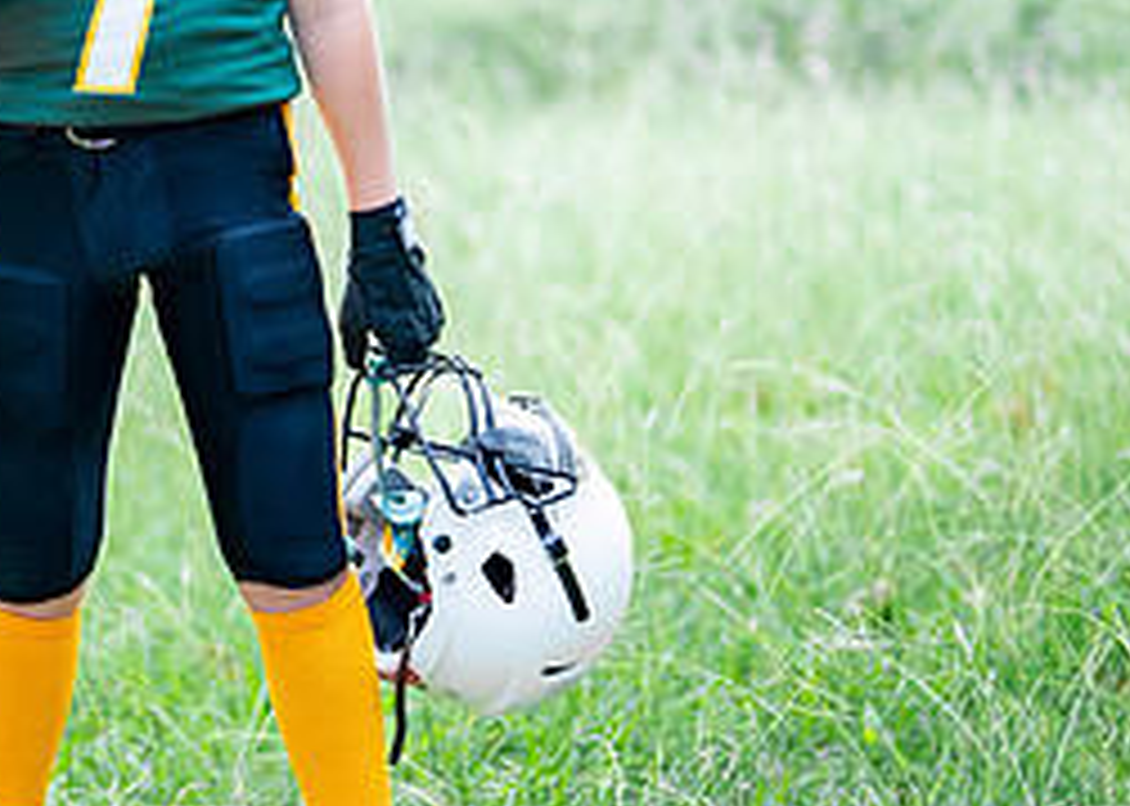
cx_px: 152
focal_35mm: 138
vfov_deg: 10.4
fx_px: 4426
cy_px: 96
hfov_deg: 14.4
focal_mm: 50
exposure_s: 1/1250
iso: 320
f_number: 1.2
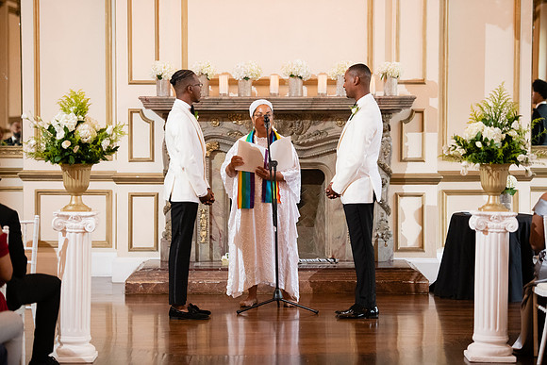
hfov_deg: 18.3
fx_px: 1702
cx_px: 274
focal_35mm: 112
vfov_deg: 12.2
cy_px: 182
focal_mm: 112
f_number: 2.8
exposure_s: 1/250
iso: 3200
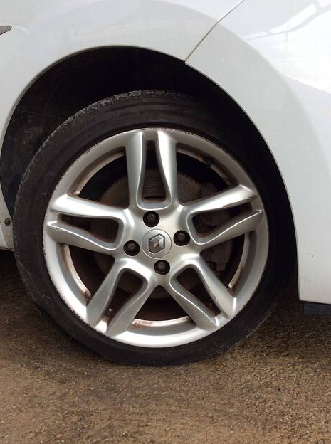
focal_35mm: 33
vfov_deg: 55.5
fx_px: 422
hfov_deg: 42.8
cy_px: 221
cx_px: 162
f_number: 2.4
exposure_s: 1/181
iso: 32
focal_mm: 3.3
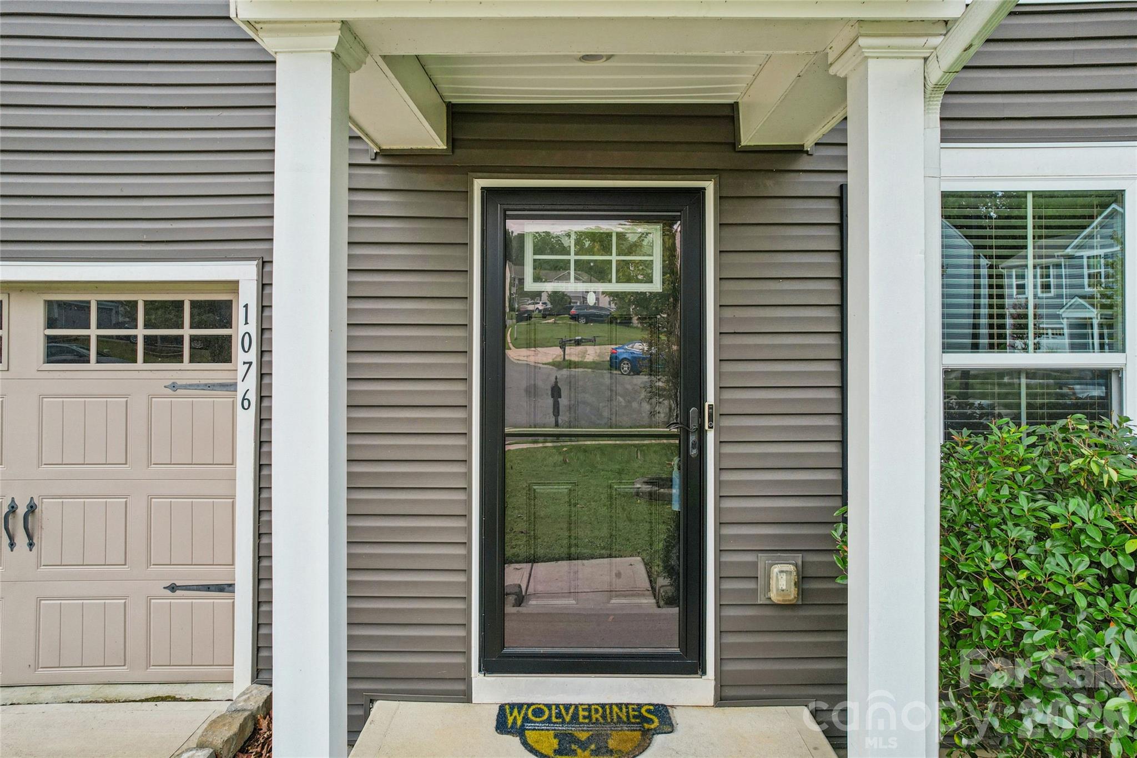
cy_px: 379
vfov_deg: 57.2
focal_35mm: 22
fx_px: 695
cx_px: 568
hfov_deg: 78.6
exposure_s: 1/100
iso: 100
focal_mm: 8.4
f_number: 2.8
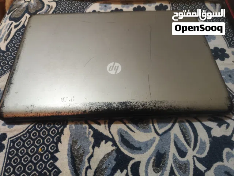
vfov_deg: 58.9
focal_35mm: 23
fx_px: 155
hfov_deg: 73.9
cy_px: 88
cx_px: 117
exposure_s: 1/50
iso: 1968
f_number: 1.69
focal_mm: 7.01
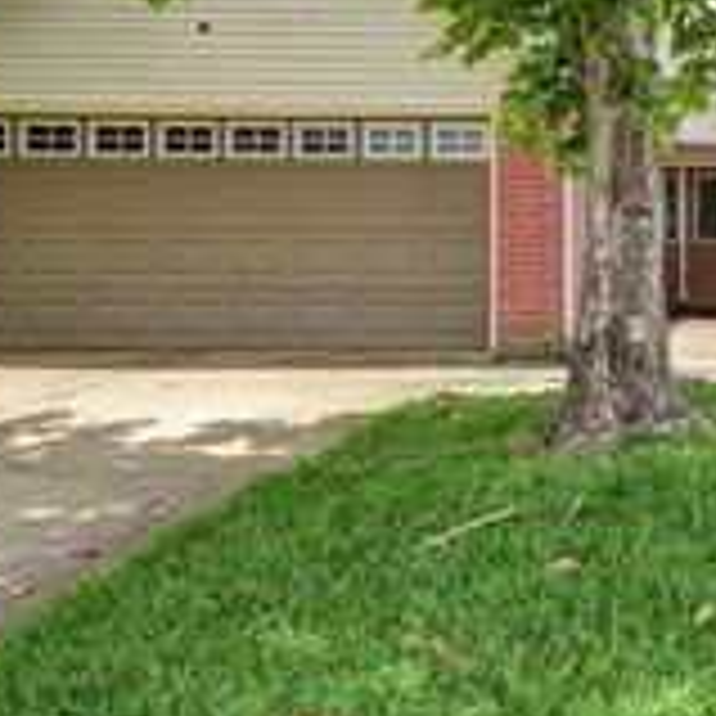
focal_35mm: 40
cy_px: 268
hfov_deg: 36.1
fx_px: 936
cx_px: 770
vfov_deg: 41.6
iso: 100
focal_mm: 10
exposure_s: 1/200
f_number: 7.1
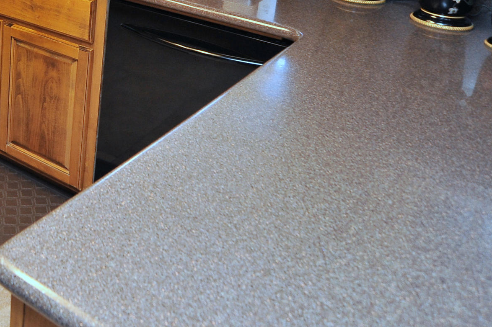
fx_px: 628
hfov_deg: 37.5
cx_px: -17
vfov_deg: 26.4
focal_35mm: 46
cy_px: -51
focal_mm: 18
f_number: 6.3
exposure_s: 1/30
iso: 1250
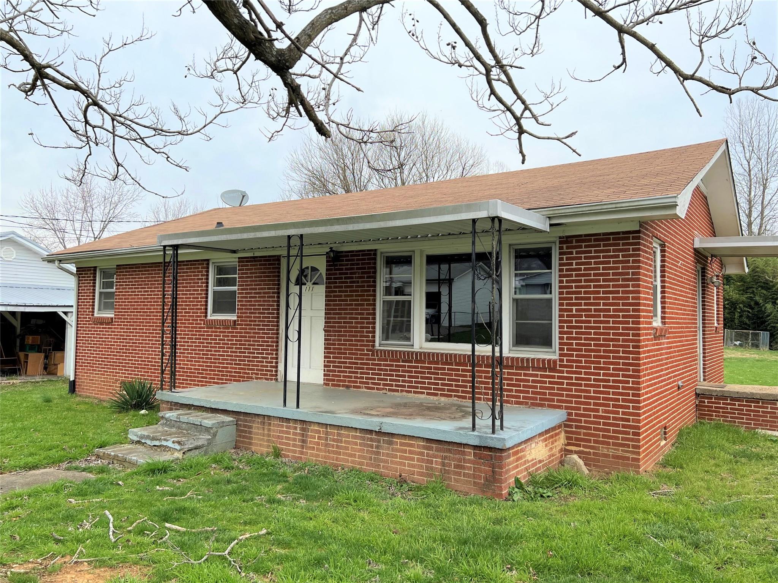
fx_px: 584
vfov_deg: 53.0
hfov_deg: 67.3
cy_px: 292
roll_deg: -2.1
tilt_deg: +2.1
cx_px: 389
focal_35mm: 26
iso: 50
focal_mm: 5.7
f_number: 1.5
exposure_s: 1/1431
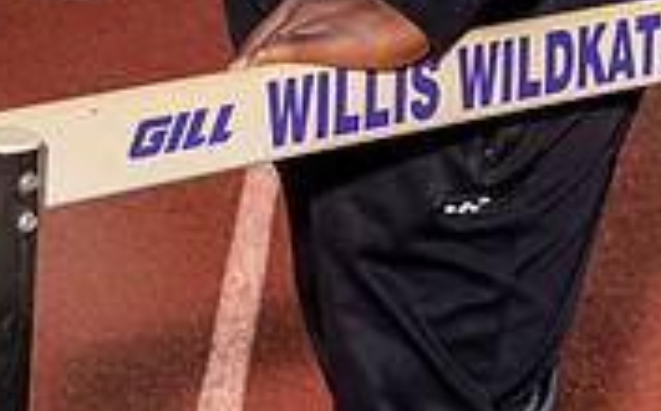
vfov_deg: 7.3
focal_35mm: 174
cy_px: -381
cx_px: 448
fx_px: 3130
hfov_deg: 12.0
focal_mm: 67
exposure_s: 1/250
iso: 100
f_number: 8
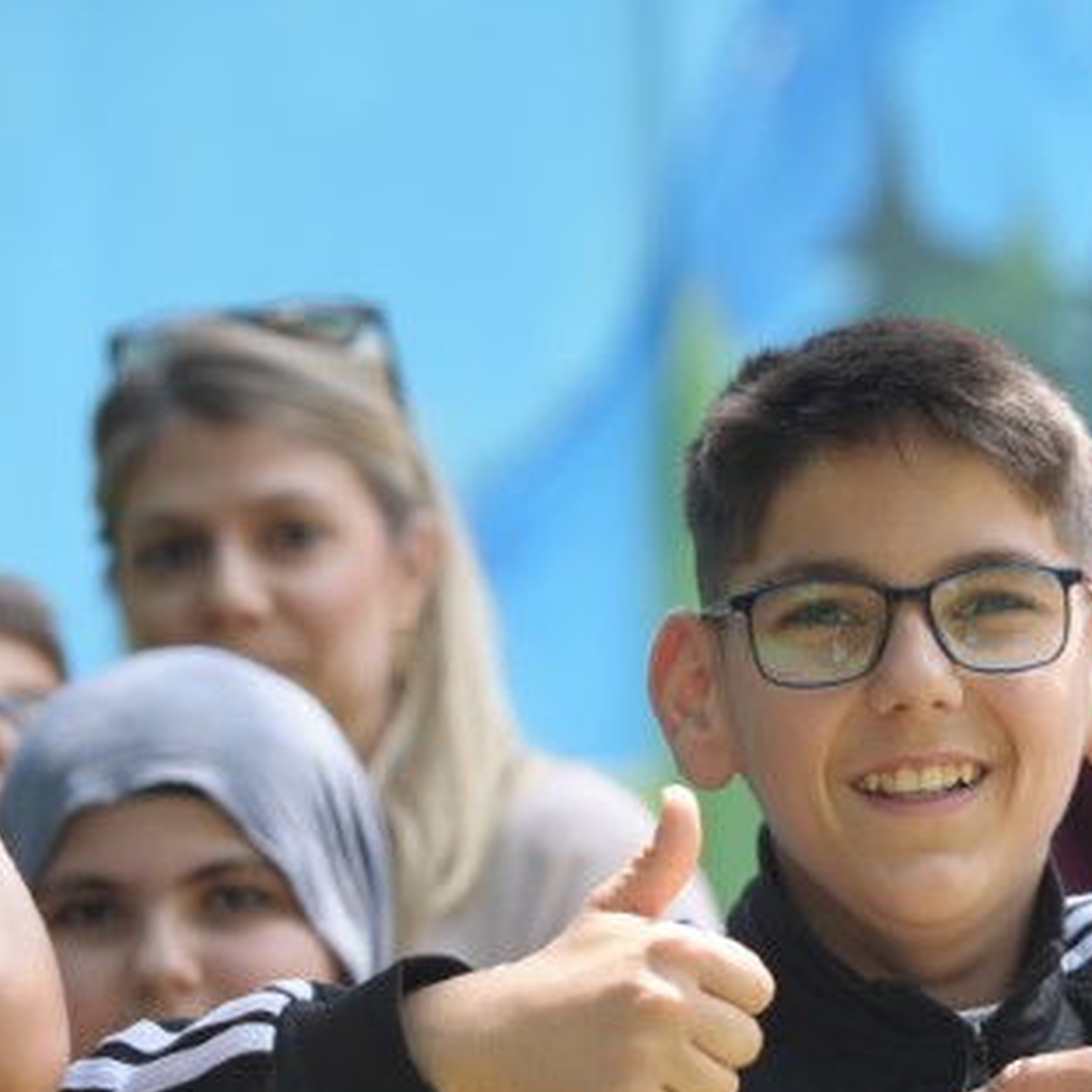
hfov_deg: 8.1
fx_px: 7709
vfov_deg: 8.1
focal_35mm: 216
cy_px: 690
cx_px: 948
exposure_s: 1/160
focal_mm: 110
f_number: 4
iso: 100
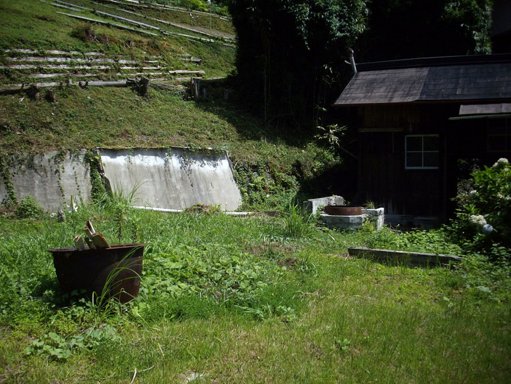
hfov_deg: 50.1
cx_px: 256
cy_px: 192
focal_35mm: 37
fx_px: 546
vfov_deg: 38.7
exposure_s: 1/400
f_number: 5.6
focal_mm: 6.2
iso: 80
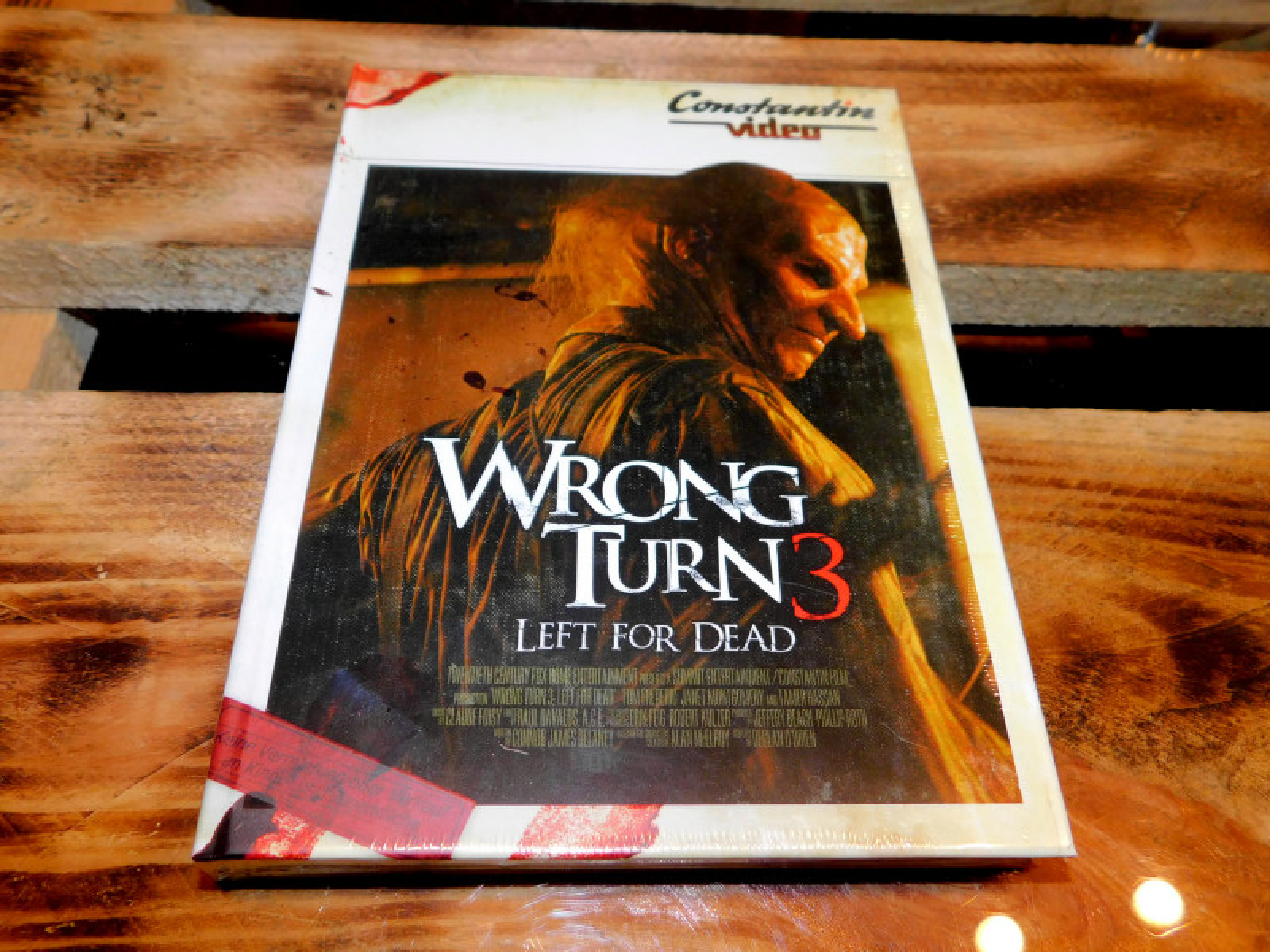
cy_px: 476
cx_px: 635
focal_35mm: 28
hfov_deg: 63.4
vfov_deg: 49.7
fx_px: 1027
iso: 200
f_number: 3.2
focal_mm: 4.9
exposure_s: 1/30
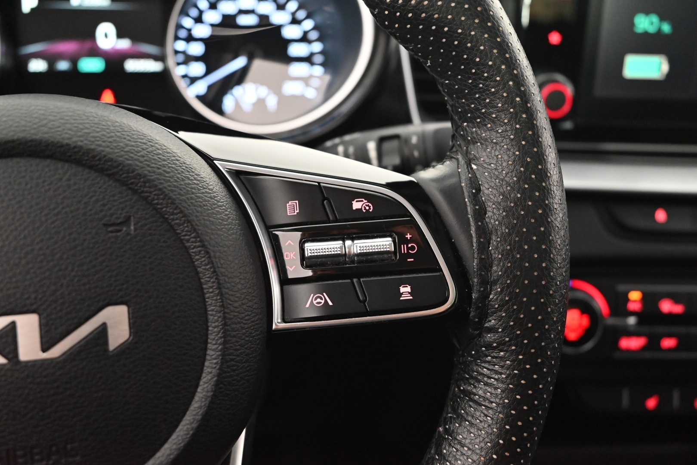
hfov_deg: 50.7
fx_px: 736
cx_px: 348
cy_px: 232
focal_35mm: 38
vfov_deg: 35.1
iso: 8000
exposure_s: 1/60
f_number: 5.3
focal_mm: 38
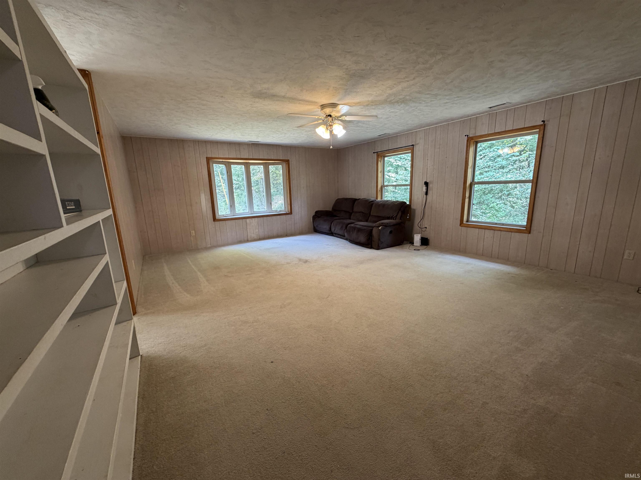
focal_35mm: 14
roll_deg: +2.4
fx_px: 259
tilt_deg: -11.7
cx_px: 320
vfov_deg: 85.7
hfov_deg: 102.1
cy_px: 240
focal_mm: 2.22
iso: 200
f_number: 2.2
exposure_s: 1/60
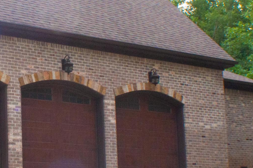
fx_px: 926
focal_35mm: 132
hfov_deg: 15.3
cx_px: 9
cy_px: 63
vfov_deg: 10.4
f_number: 14
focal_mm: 30
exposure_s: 1/200
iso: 500
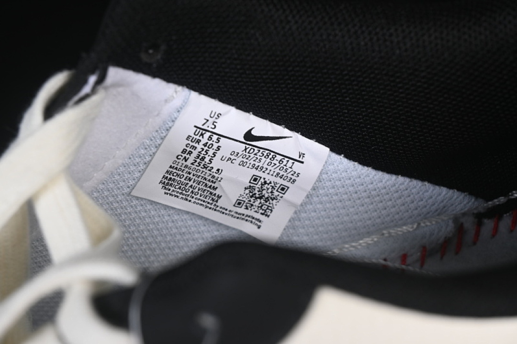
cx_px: 258
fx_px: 1077
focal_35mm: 75
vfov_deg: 18.2
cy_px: 172
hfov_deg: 27.0
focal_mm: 50
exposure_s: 1/80
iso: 160
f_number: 7.1
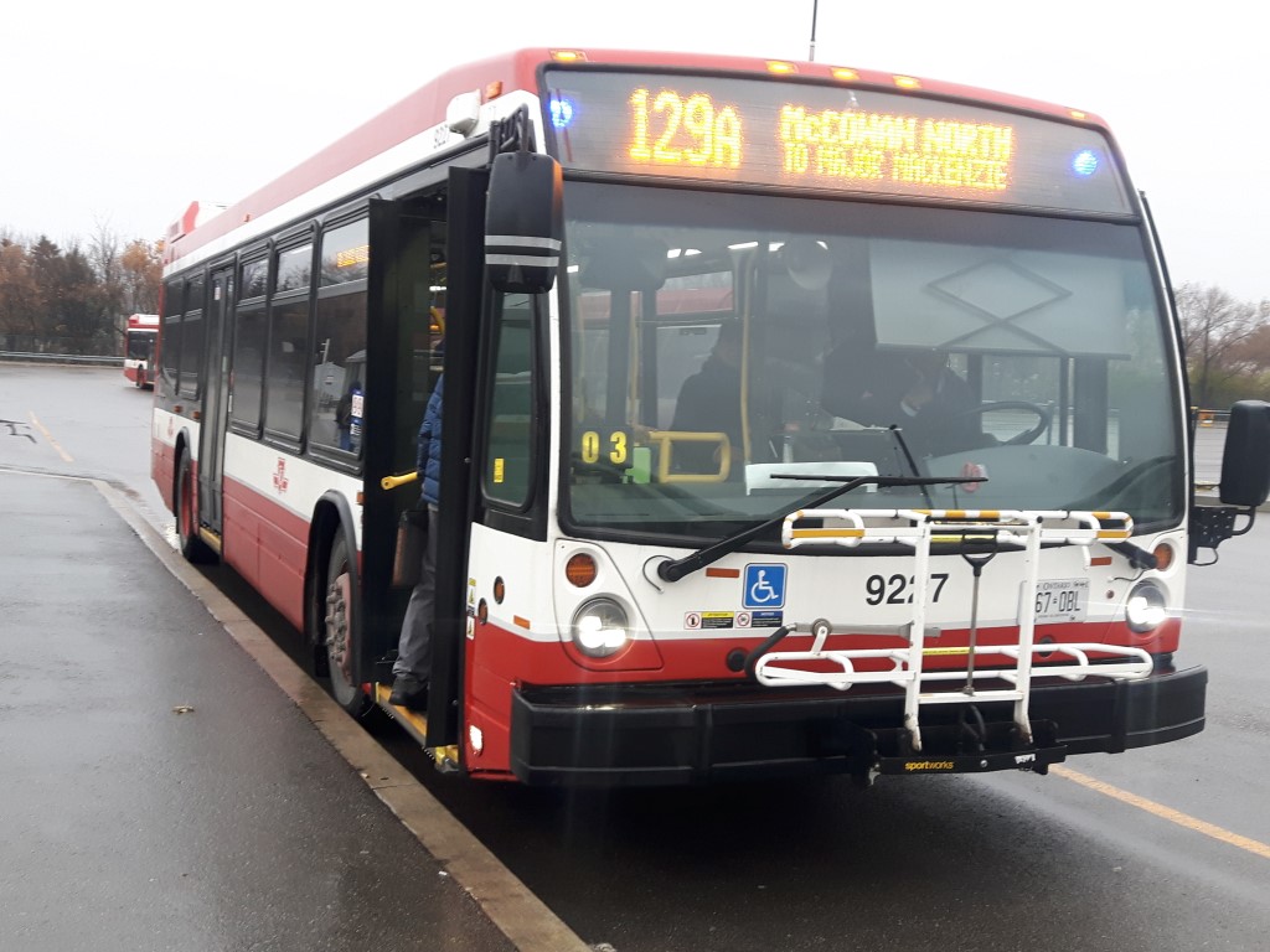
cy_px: 476
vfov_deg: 45.4
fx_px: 1137
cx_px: 635
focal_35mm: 31
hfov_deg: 58.4
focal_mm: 3.7
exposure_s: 1/50
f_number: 1.9
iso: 40
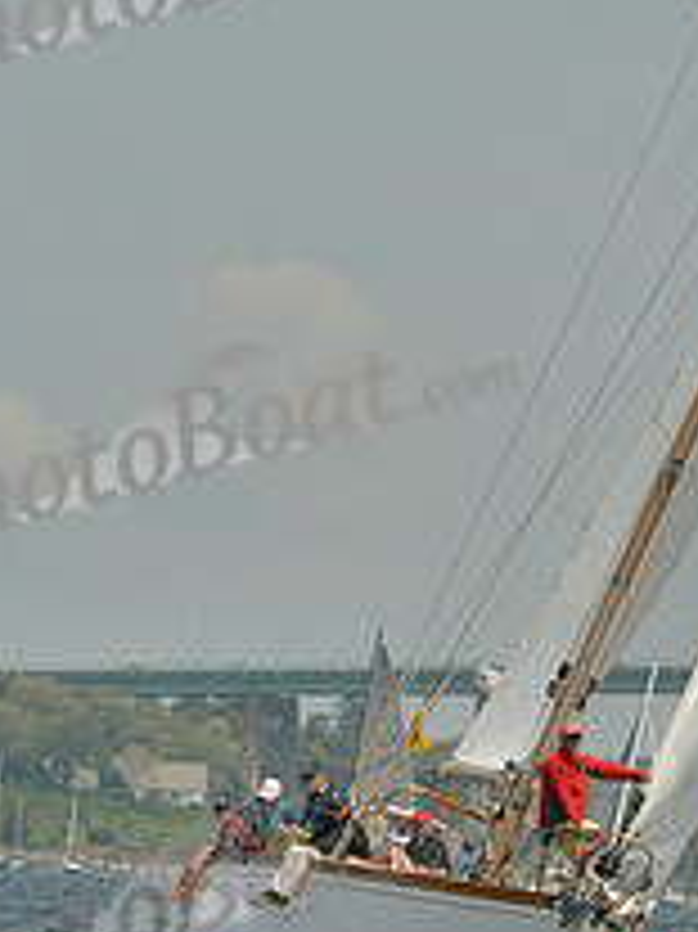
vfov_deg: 3.1
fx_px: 17386
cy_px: 144
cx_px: 754
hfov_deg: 2.3
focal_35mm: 646
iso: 280
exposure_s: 1/1000
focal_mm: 240
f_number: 10
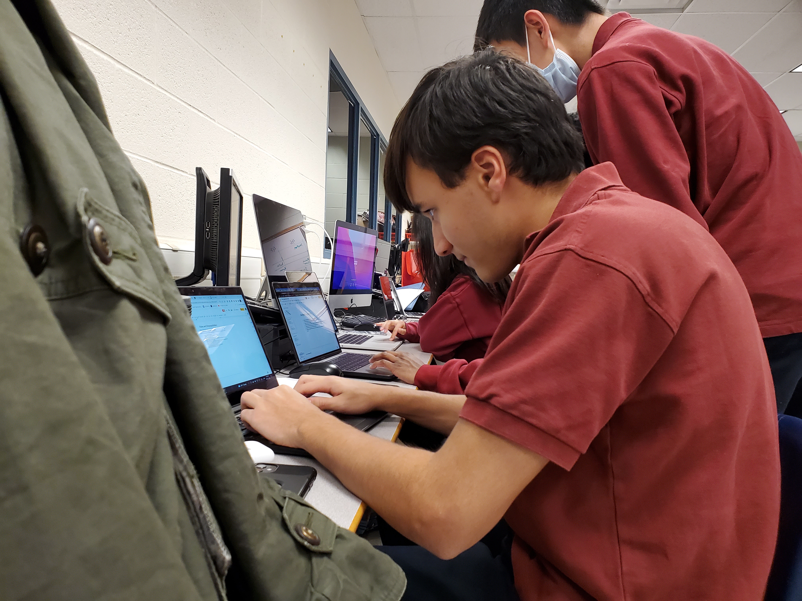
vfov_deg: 53.1
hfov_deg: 67.3
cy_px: 300
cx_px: 401
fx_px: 602
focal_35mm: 26
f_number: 2.4
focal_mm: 4.3
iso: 320
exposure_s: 1/40
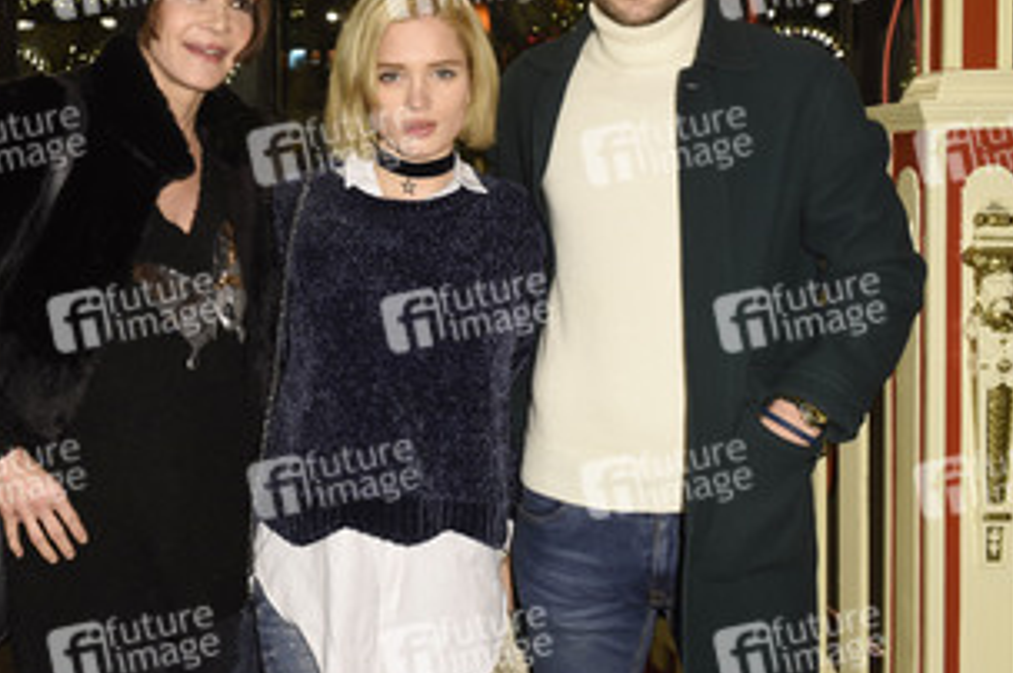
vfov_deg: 30.9
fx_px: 1209
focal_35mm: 43
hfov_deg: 45.1
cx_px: 378
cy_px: 230
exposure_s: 1/60
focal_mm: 29
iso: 800
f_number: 5.6
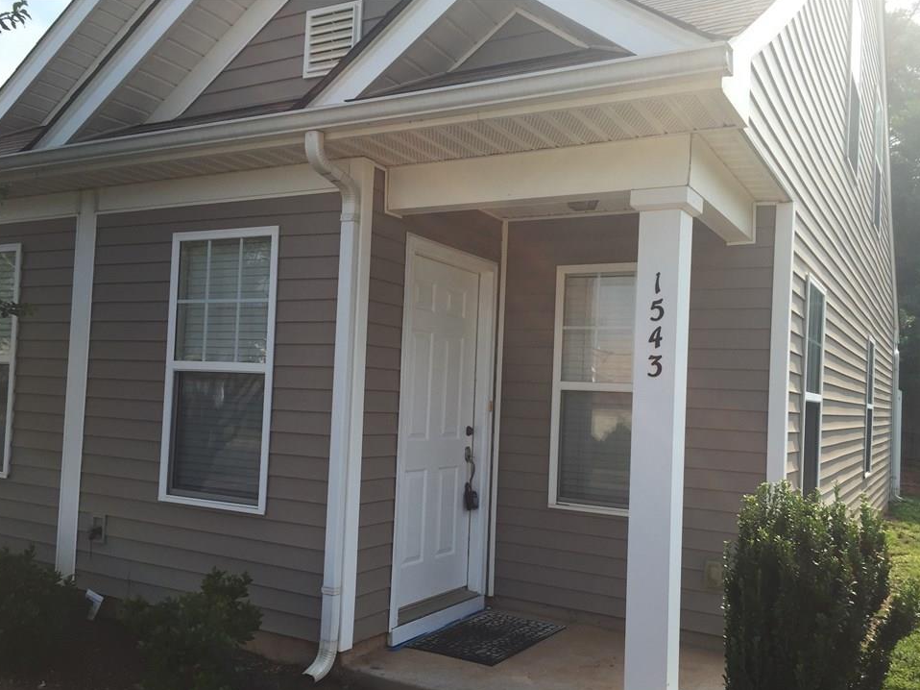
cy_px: 364
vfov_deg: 45.4
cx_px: 477
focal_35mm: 31
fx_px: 824
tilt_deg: +2.3
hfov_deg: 58.3
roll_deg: -3.0
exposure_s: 1/1236
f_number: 2.2
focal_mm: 4.15
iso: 32
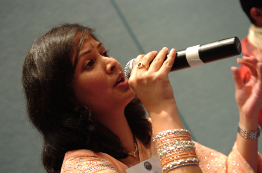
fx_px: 436
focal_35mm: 60
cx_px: 131
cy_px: 86
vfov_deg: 22.5
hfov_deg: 33.5
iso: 400
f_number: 2.8
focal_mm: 40
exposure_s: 1/30
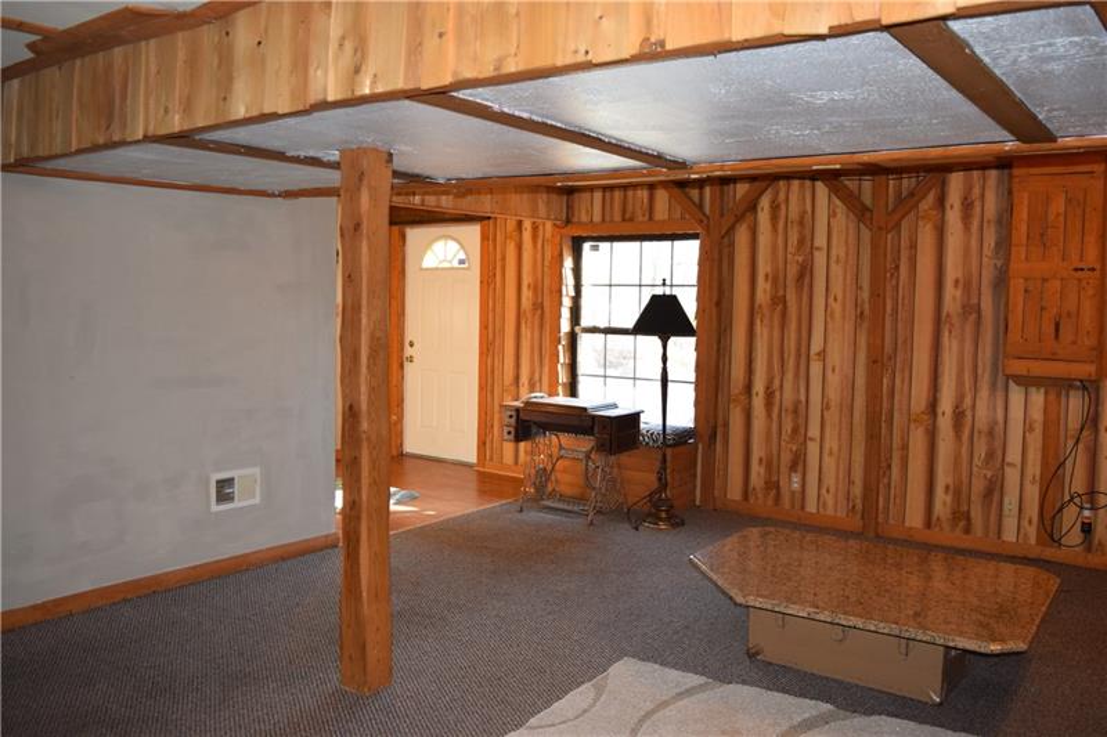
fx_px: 922
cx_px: 554
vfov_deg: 43.6
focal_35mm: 30
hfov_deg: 61.9
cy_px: 368
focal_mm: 20
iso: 800
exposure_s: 1/80
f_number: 4.5
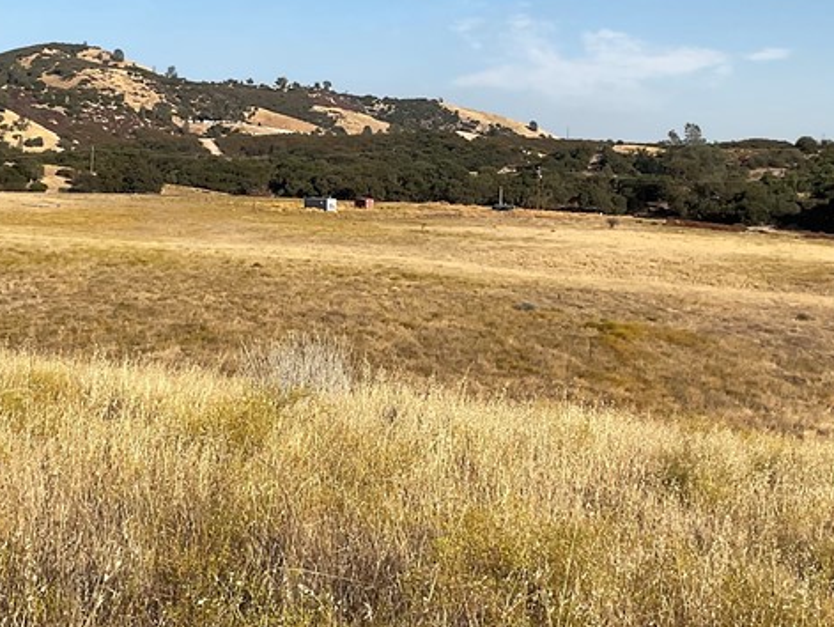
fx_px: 1519
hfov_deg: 30.6
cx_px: 315
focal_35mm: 63
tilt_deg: +0.7
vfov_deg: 23.1
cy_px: 151
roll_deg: -0.1
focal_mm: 3
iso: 20
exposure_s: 1/2959
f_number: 1.8
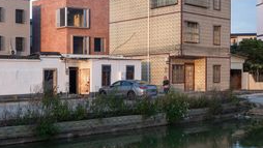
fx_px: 411
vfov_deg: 20.4
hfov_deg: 33.9
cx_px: 36
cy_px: 63
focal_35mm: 59
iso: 100
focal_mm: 32.5
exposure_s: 1/80
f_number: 8
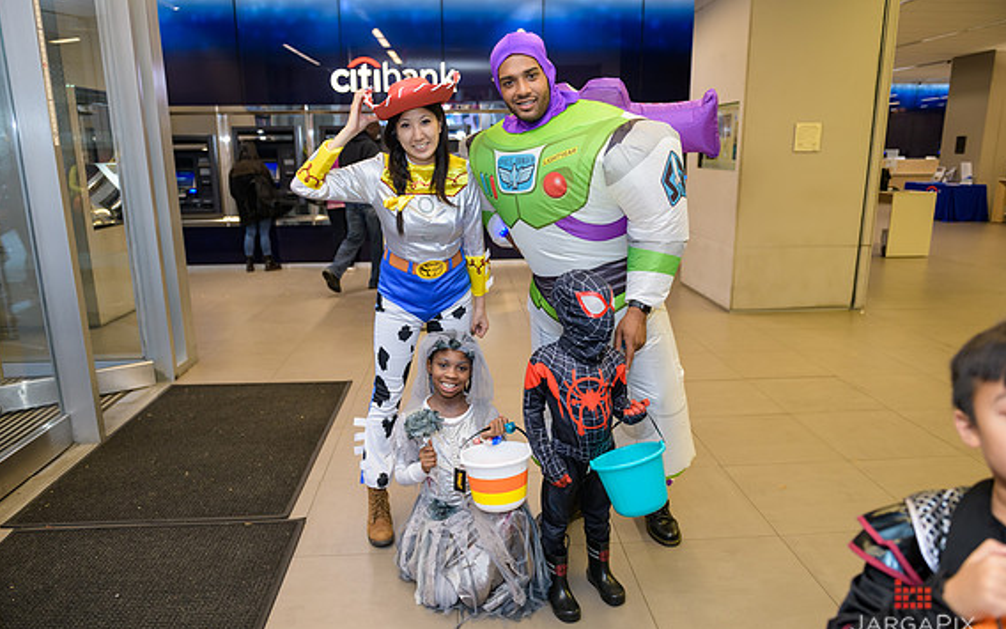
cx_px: 507
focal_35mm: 25
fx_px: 685
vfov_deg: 49.3
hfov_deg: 72.5
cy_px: 329
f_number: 3.2
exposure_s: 1/100
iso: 800
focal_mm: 24
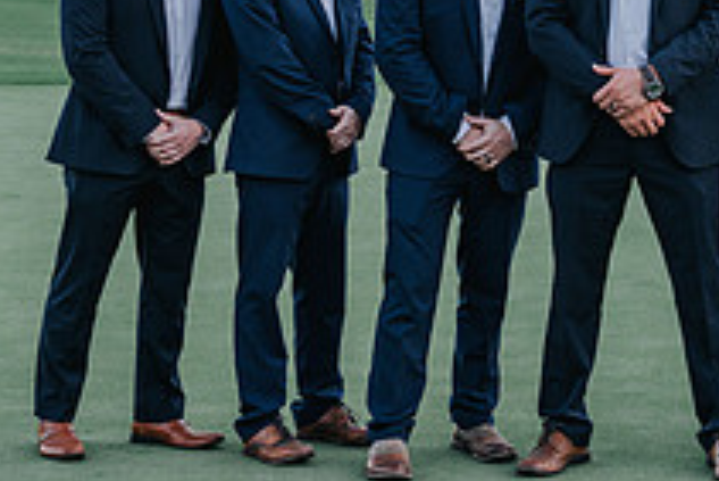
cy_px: 80
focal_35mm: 106
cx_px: 583
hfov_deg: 19.1
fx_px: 2118
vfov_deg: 12.9
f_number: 4.5
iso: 200
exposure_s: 1/200
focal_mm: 36
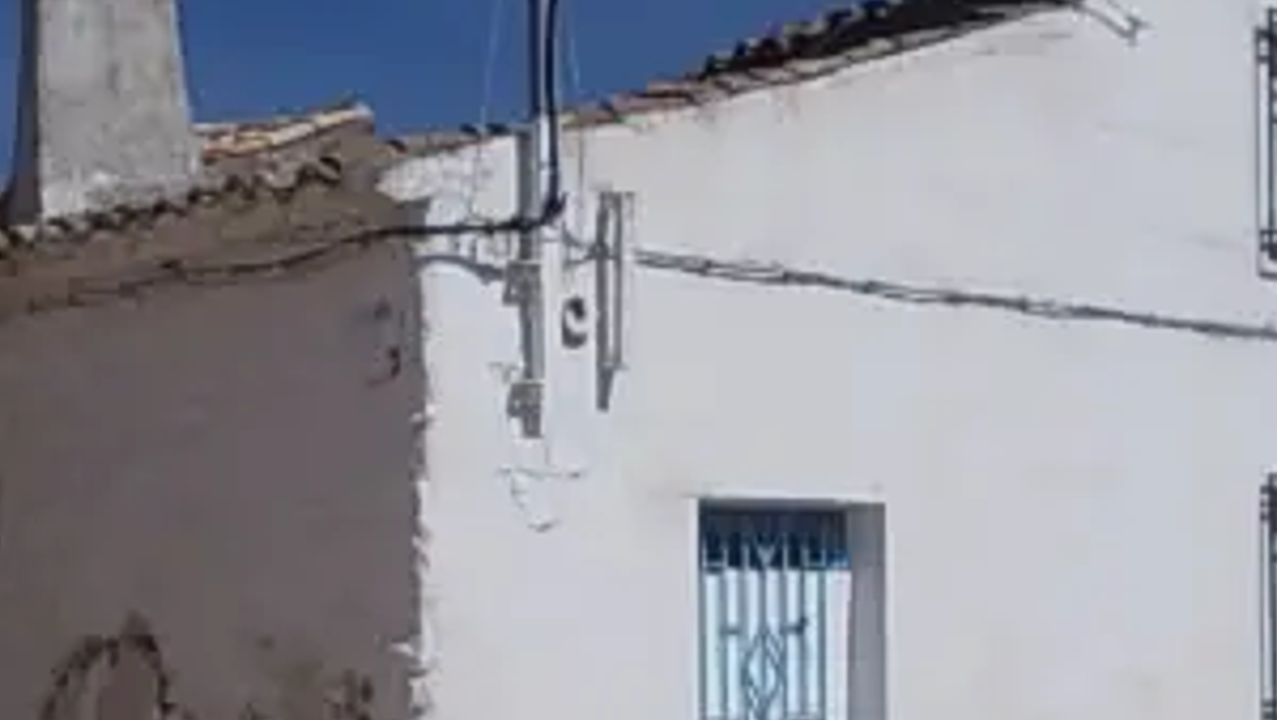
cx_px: 579
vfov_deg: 18.5
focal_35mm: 65
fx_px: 2202
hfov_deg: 32.3
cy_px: 498
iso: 80
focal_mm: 4
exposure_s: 1/1250
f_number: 5.4
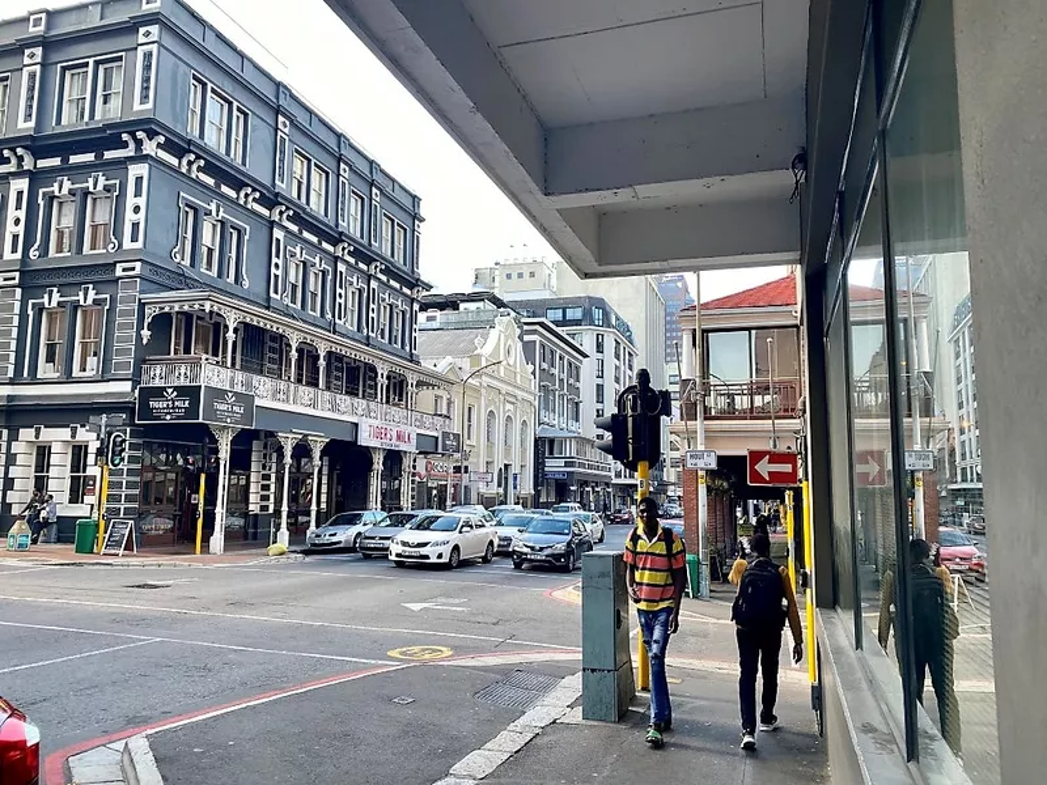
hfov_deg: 67.3
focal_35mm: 26
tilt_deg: +6.3
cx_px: 524
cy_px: 392
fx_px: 786
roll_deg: +0.1
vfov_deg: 53.1
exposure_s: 1/100
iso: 40
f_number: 1.8
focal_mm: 4.25
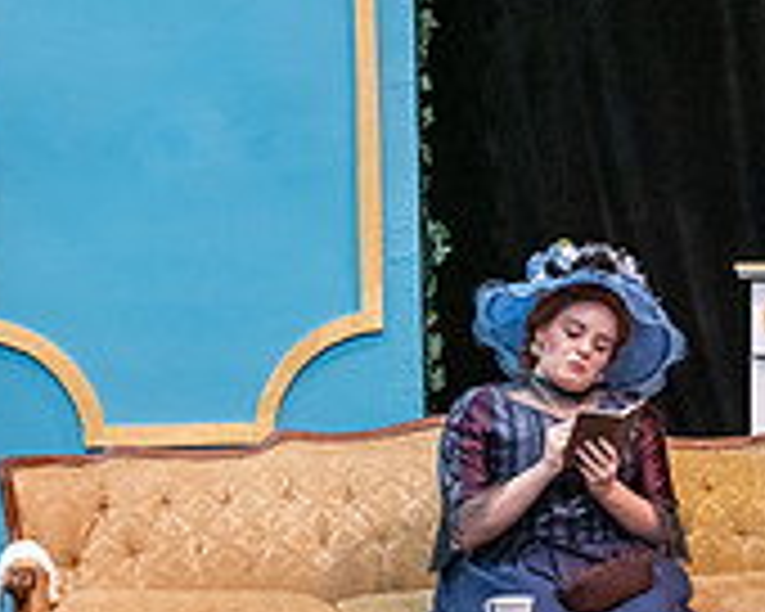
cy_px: 317
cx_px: 878
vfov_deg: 10.7
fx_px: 3260
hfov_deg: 13.1
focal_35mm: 144
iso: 3200
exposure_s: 1/200
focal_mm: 45
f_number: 3.2
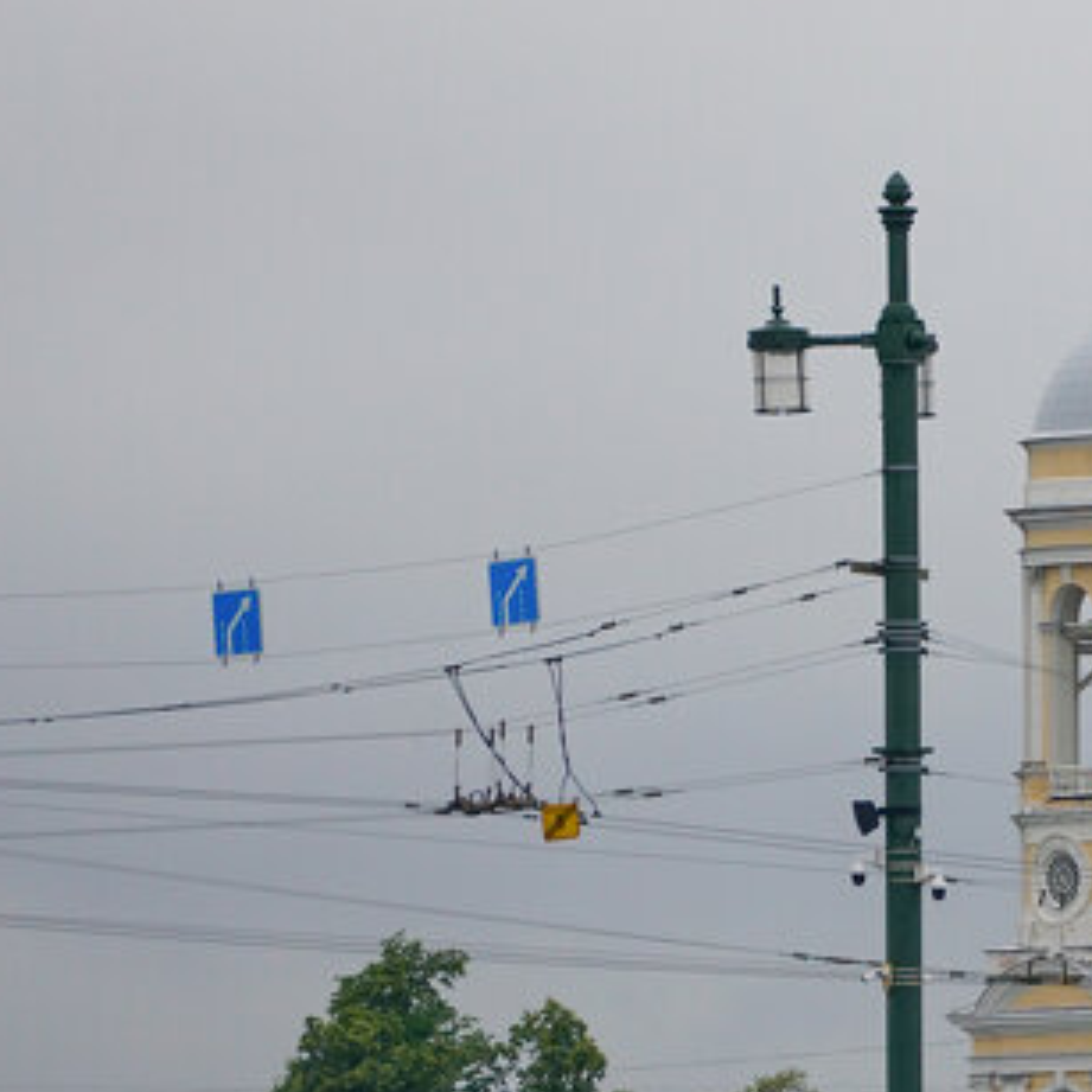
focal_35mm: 857
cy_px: 759
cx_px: 1489
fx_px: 30587
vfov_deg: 2.0
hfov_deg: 2.0
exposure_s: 1/1600
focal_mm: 258
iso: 800
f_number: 7.1
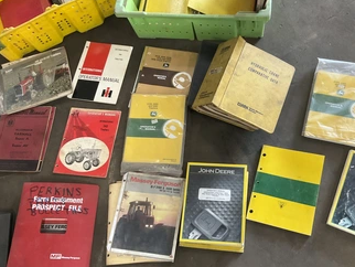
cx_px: 211
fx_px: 369
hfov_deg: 51.0
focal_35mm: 36
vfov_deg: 39.7
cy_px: 142
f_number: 1.8
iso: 160
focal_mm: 3
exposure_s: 1/60
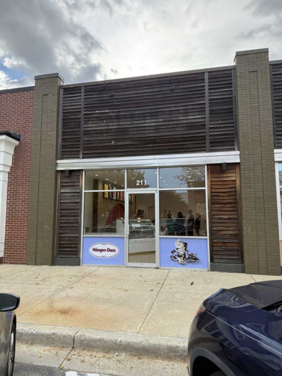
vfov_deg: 71.6
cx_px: 141
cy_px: 188
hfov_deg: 56.8
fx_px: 261
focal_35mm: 24
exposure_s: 1/1091
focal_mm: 6.76
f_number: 1.78
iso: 80
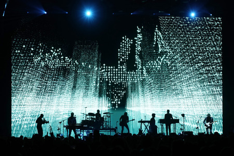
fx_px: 792
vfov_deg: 11.2
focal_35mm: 122
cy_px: 78
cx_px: 117
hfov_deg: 16.8
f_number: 5.6
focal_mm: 122
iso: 1250
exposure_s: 1/400
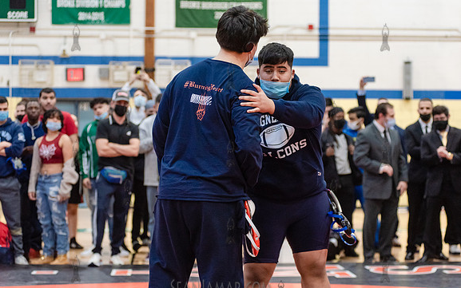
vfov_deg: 15.7
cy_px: 153
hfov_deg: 24.9
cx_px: 230
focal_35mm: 83
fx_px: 1043
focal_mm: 80
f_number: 3.5
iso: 4000
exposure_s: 1/320
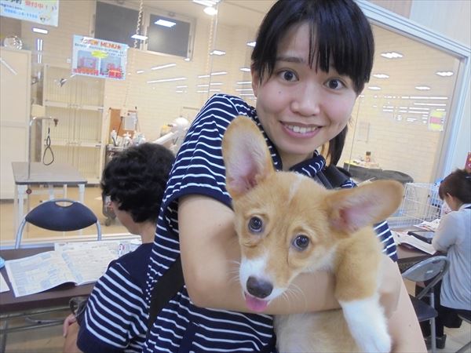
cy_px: 176
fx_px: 354
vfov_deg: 53.1
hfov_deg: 67.3
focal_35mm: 26
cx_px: 236
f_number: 3.5
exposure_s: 1/30
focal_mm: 4.6
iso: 400
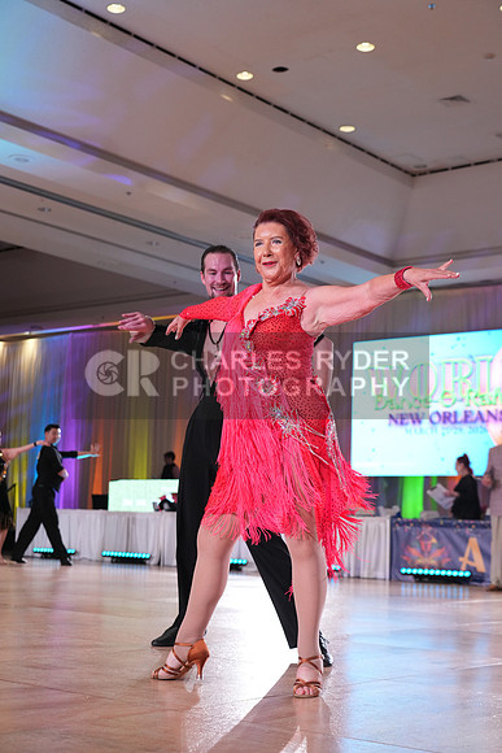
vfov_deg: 37.5
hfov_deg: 25.5
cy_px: 376
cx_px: 251
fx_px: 1108
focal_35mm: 53
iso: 2000
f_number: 4
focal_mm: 53
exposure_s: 1/400
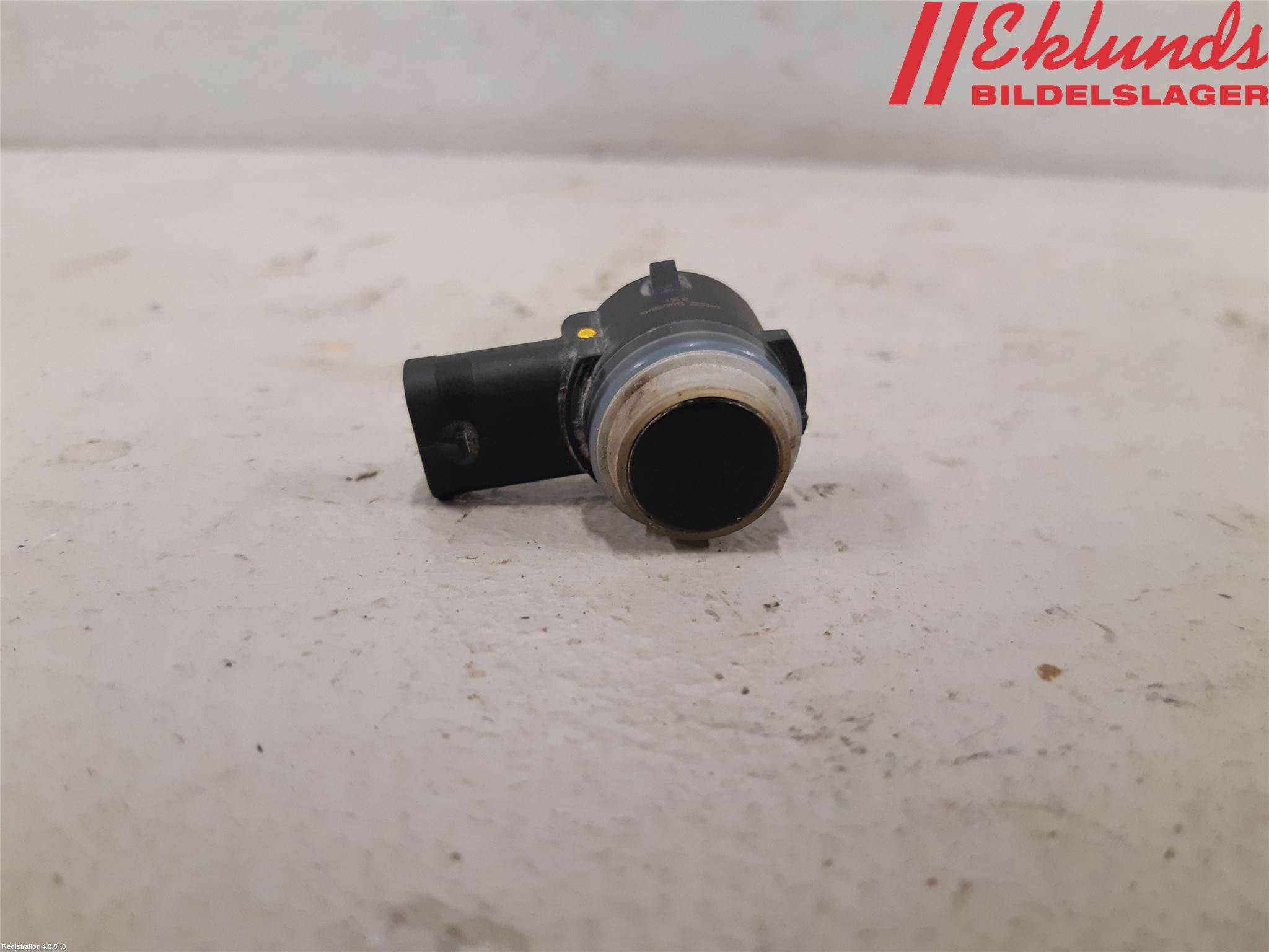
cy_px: 476
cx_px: 634
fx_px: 953
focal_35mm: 26
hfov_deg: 67.3
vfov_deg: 53.1
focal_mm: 3.93
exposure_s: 1/50
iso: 200
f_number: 1.7
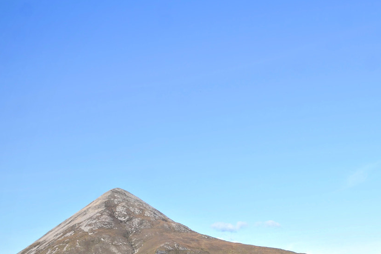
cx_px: 402
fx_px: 709
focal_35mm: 67
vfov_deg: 19.5
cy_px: 279
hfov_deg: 27.9
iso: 100
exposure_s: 1/250
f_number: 8
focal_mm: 18
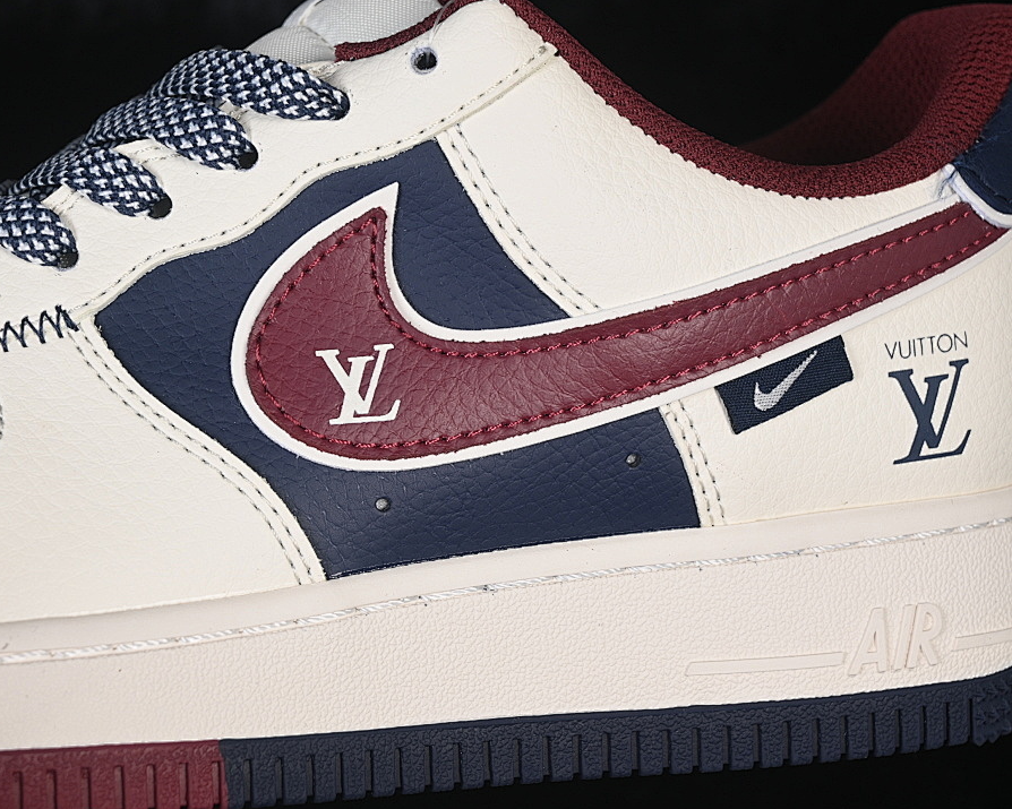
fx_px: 2546
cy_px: 405
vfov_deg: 18.1
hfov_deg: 22.4
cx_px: 402
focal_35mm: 85
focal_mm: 50
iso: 160
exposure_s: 1/80
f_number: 7.1
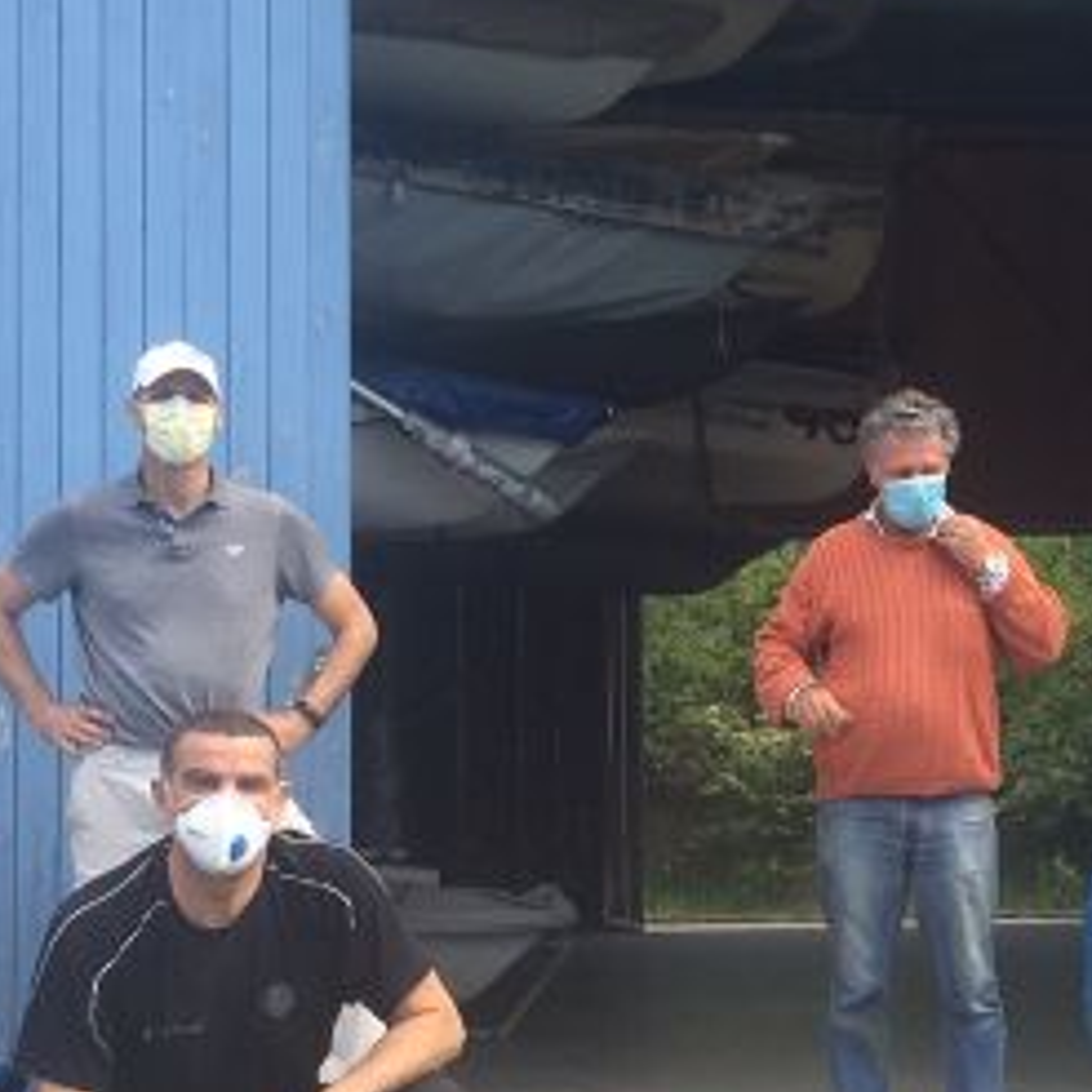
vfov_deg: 20.3
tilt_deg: +3.4
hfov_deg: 19.7
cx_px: 1132
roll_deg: +0.3
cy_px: 737
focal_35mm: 85
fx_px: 3034
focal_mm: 4.15
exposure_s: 1/444
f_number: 2.2
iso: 32
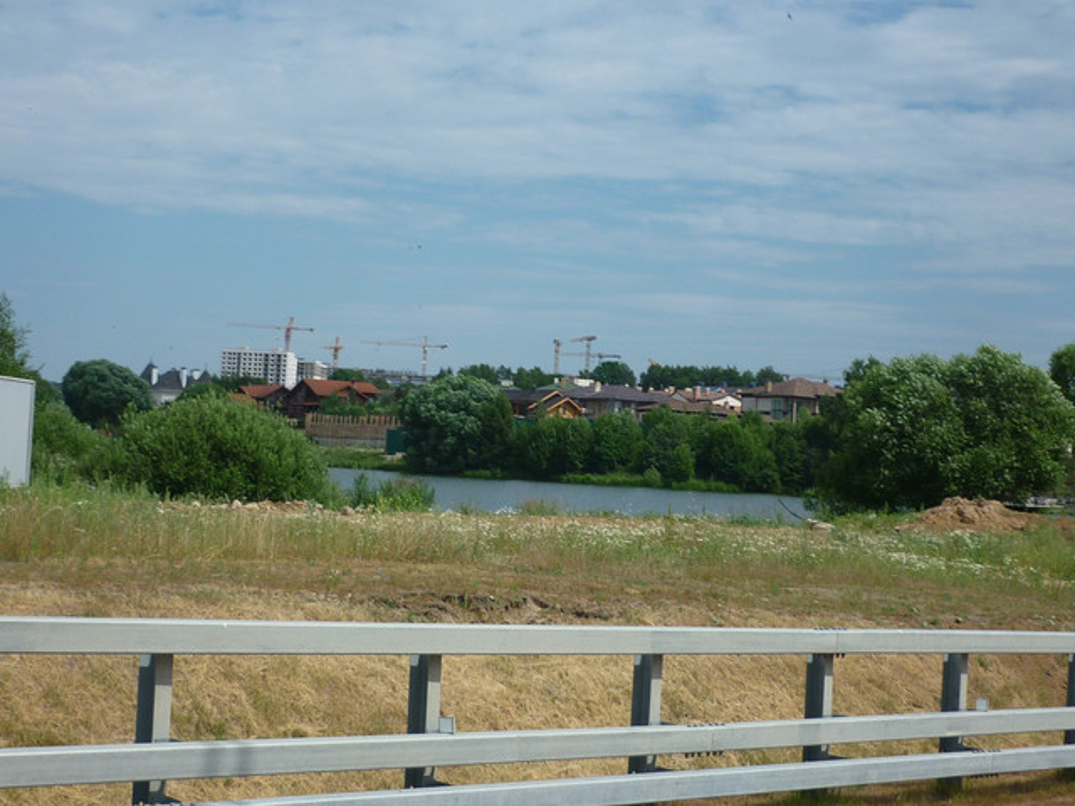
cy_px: 403
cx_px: 538
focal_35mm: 55
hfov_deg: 34.9
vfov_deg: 26.6
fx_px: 1708
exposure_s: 1/320
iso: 80
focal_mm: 6.4
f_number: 8
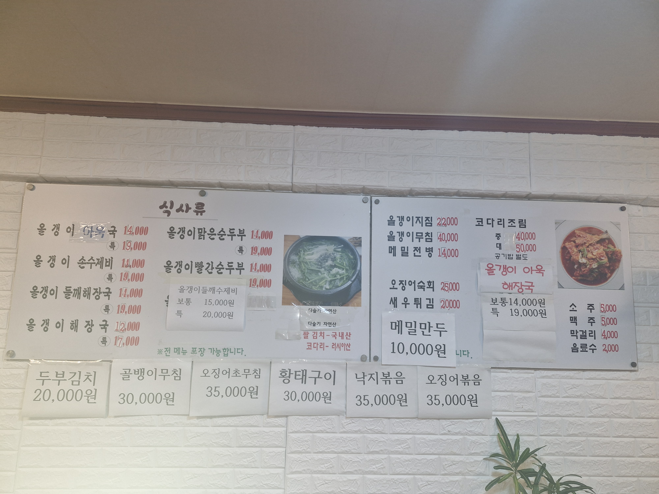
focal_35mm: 23
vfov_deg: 58.9
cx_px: 330
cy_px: 247
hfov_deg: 73.9
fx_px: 438
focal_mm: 5.54
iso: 90
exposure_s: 1/60
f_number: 1.8
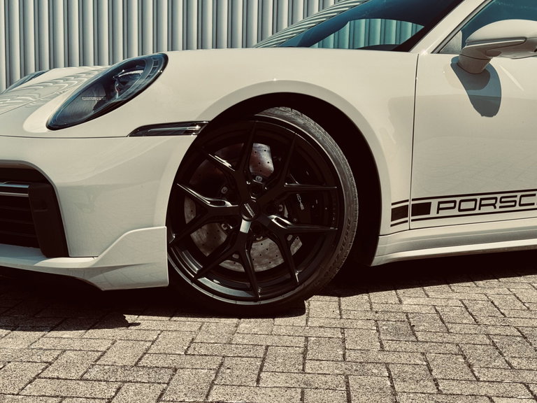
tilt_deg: -5.7
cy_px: 202
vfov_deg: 30.3
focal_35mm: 48
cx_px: 268
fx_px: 745
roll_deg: -0.2
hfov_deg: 39.7
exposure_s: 1/5376
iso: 64
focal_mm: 6.76
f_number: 1.78
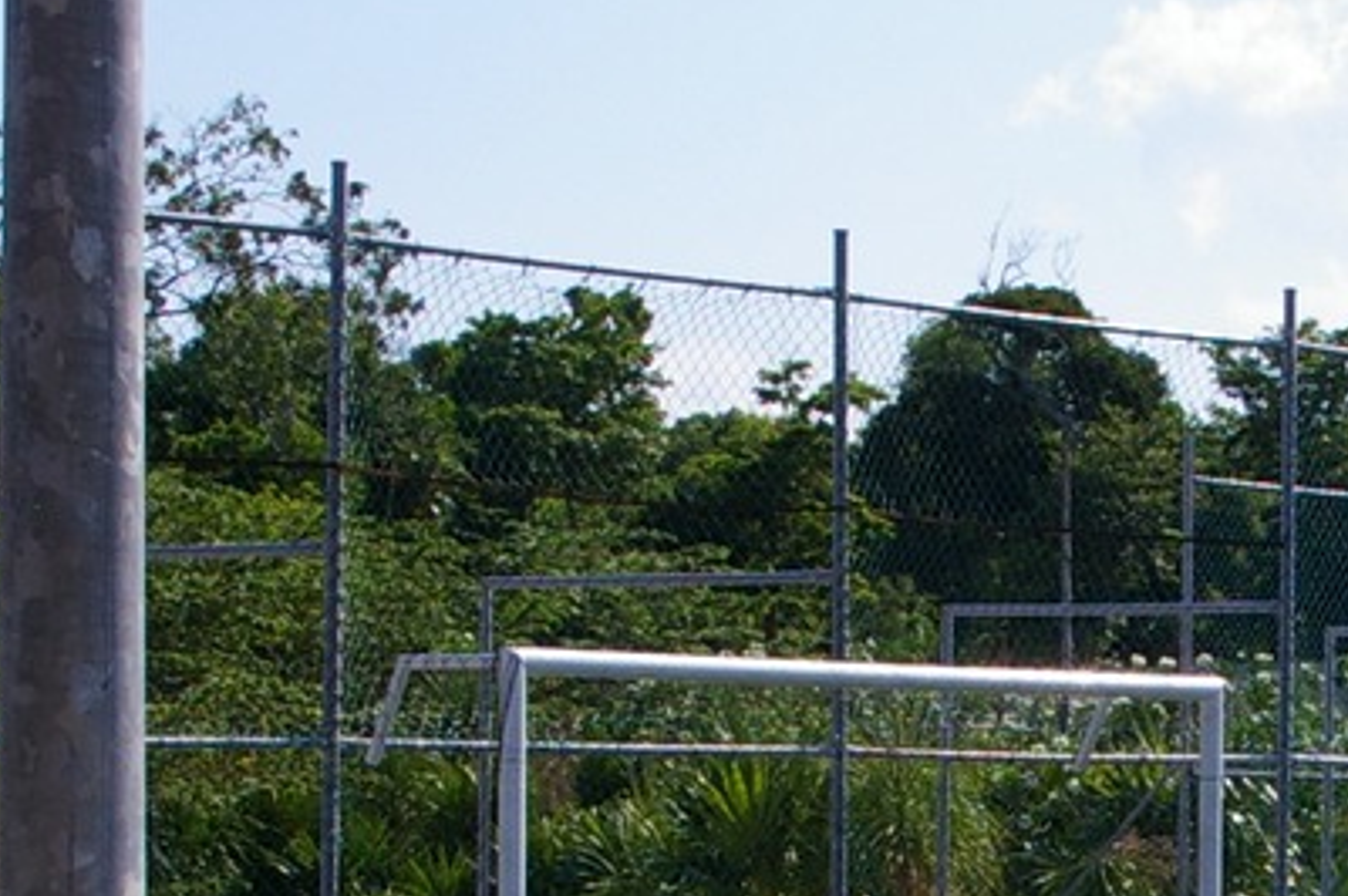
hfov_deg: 14.8
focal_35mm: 138
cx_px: 1139
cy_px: 997
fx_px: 5163
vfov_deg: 9.8
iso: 200
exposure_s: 1/250
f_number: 11
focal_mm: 23
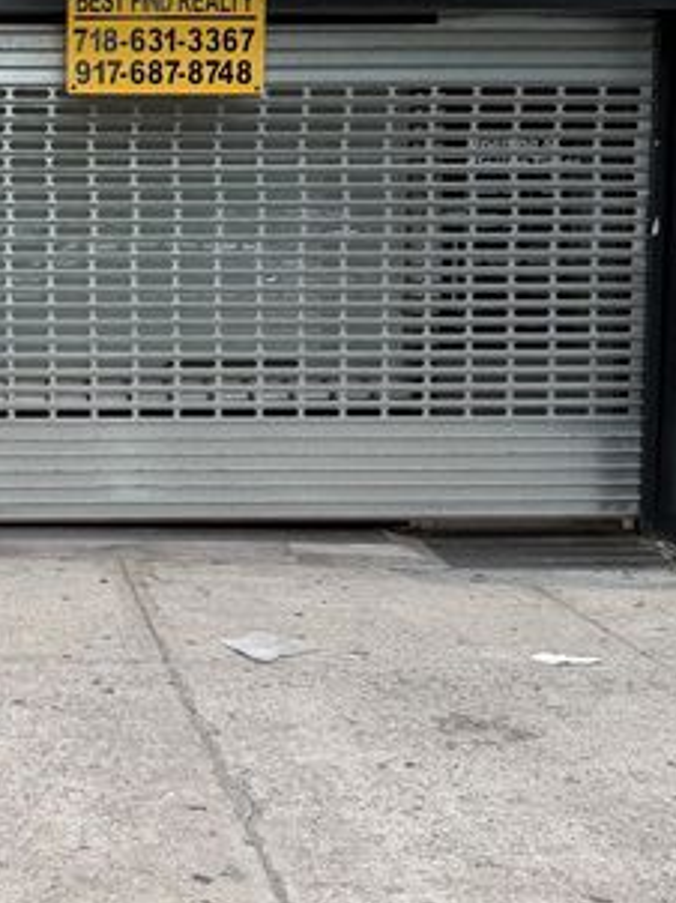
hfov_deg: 26.0
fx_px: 1382
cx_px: -3
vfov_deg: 36.0
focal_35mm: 53
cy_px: 330
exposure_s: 1/481
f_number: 1.78
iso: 80
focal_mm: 6.76
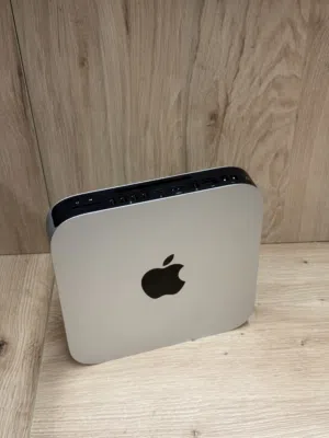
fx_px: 608
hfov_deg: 30.3
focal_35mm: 48
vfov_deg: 39.7
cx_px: 164
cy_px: 219
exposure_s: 1/60
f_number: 1.78
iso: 160
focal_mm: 6.76
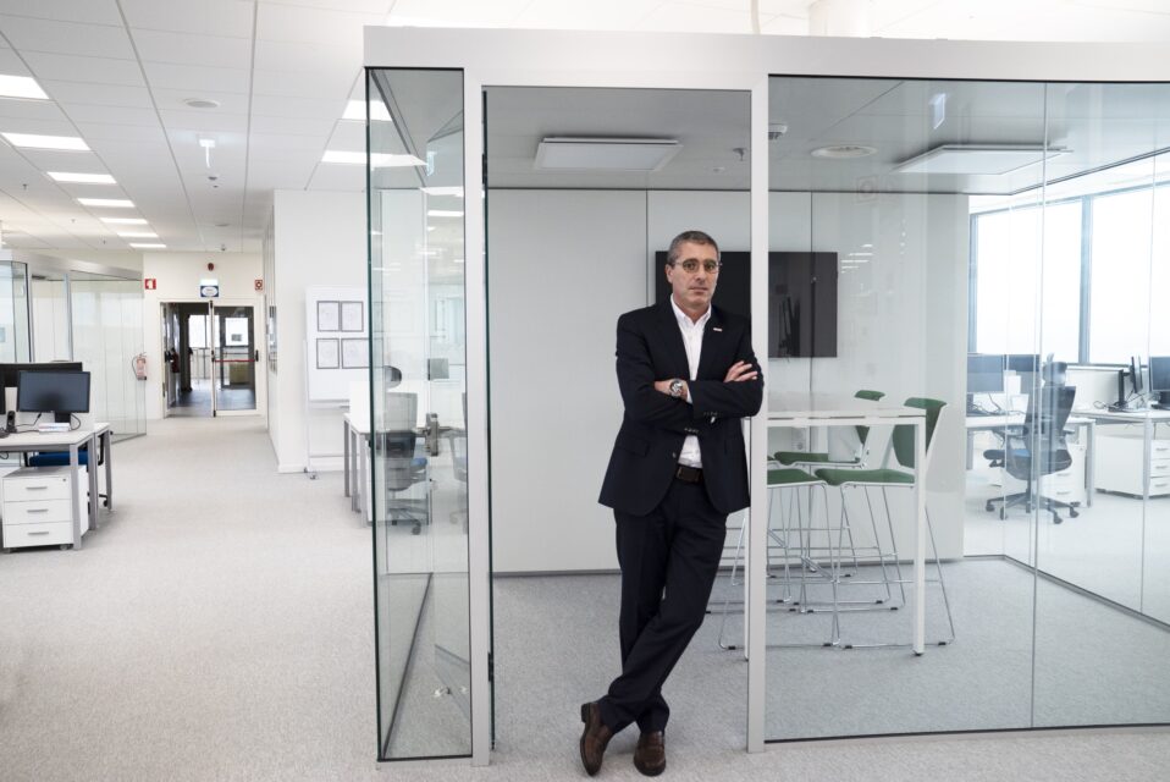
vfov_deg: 45.0
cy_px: 391
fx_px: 943
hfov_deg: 63.6
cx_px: 585
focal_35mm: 29
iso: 1250
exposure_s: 1/160
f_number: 5.6
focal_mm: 29
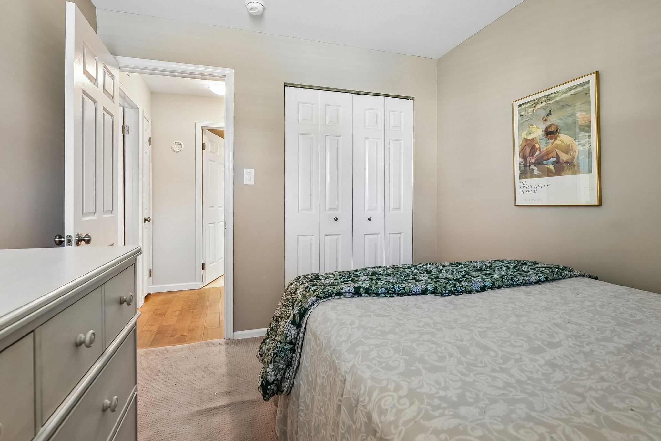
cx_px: 330
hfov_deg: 92.9
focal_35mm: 17
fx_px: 314
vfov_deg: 70.2
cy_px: 220
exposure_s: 1/10
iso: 640
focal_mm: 17.1
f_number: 7.1
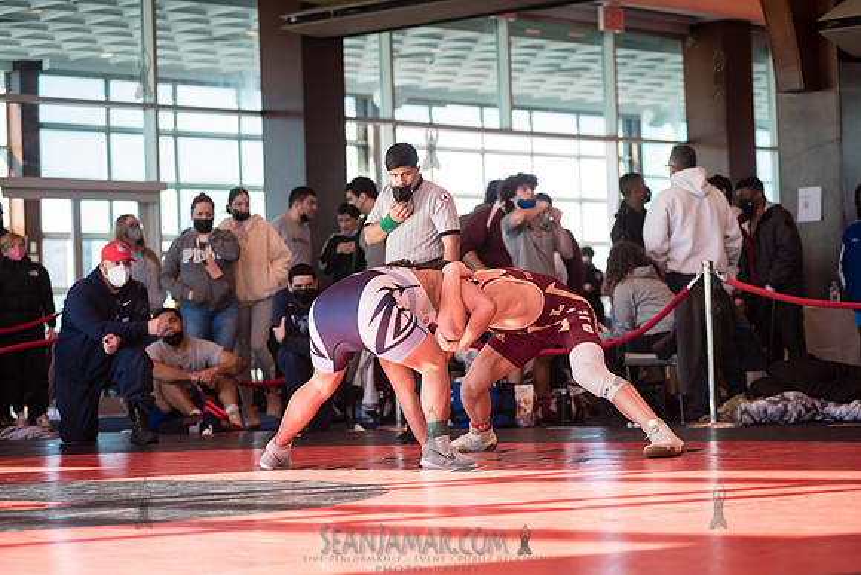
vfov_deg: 13.7
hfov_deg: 20.4
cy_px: 288
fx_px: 2392
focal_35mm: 100
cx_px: 430
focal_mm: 100
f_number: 4
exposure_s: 1/400
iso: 400
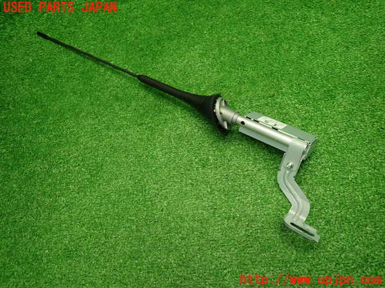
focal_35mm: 25
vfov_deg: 54.9
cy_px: 144
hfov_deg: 69.4
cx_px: 192
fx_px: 278
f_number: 2
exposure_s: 1/60
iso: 200
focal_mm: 4.5
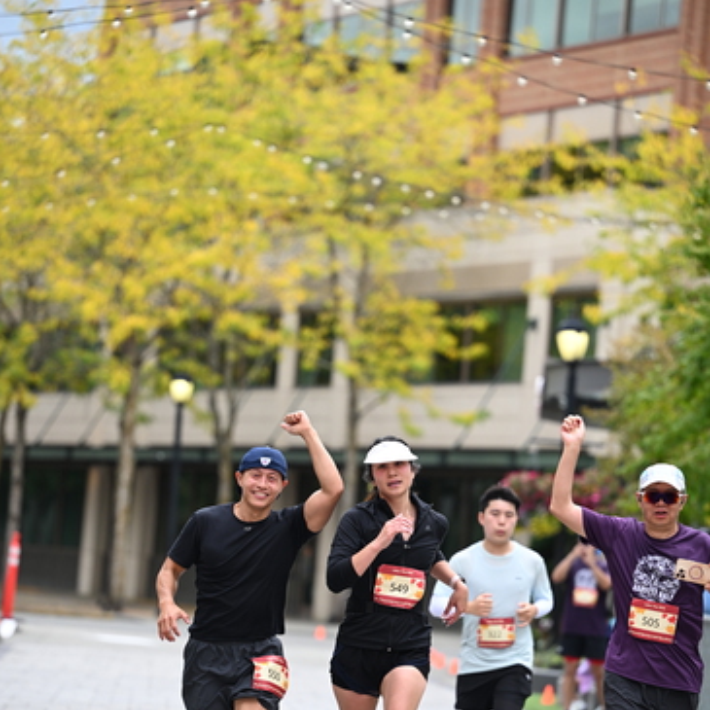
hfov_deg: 10.1
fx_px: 4015
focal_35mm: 173
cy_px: 504
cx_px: 355
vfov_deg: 10.1
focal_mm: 135
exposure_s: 1/2500
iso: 640
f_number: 2.8
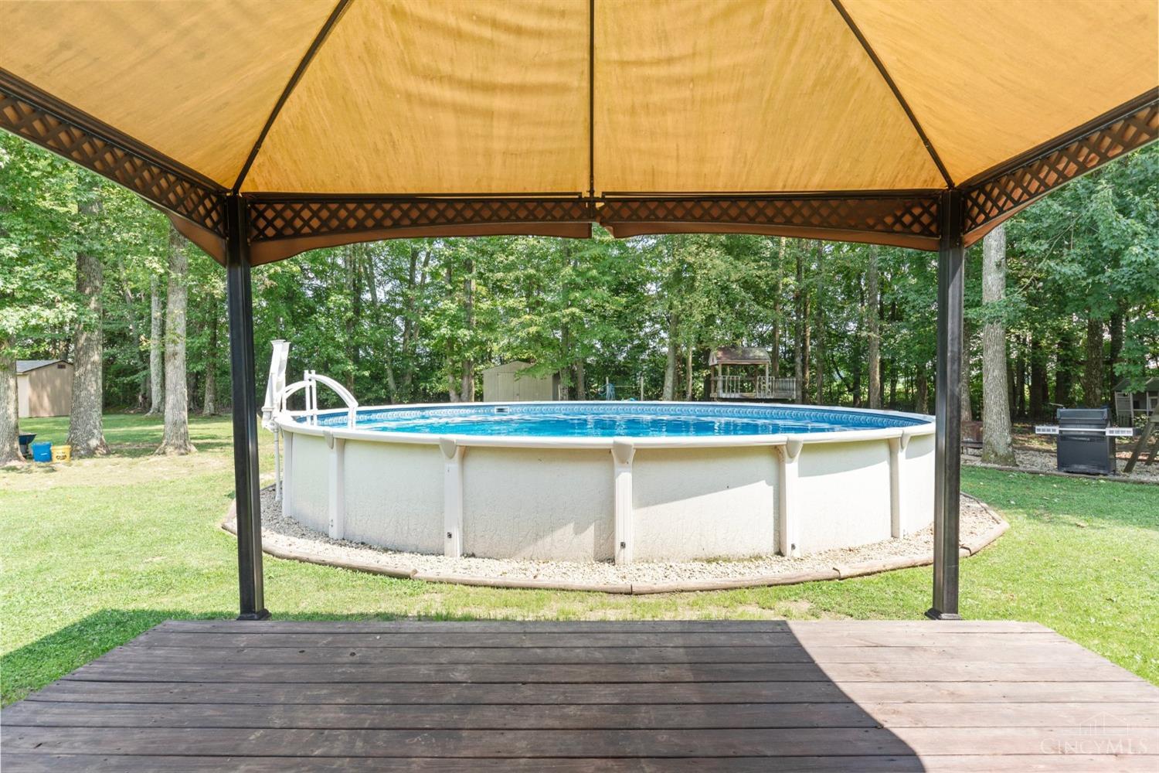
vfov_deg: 67.4
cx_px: 580
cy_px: 386
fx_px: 579
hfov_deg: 90.0
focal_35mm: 18
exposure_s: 1/100
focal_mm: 18
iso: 400
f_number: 5.6
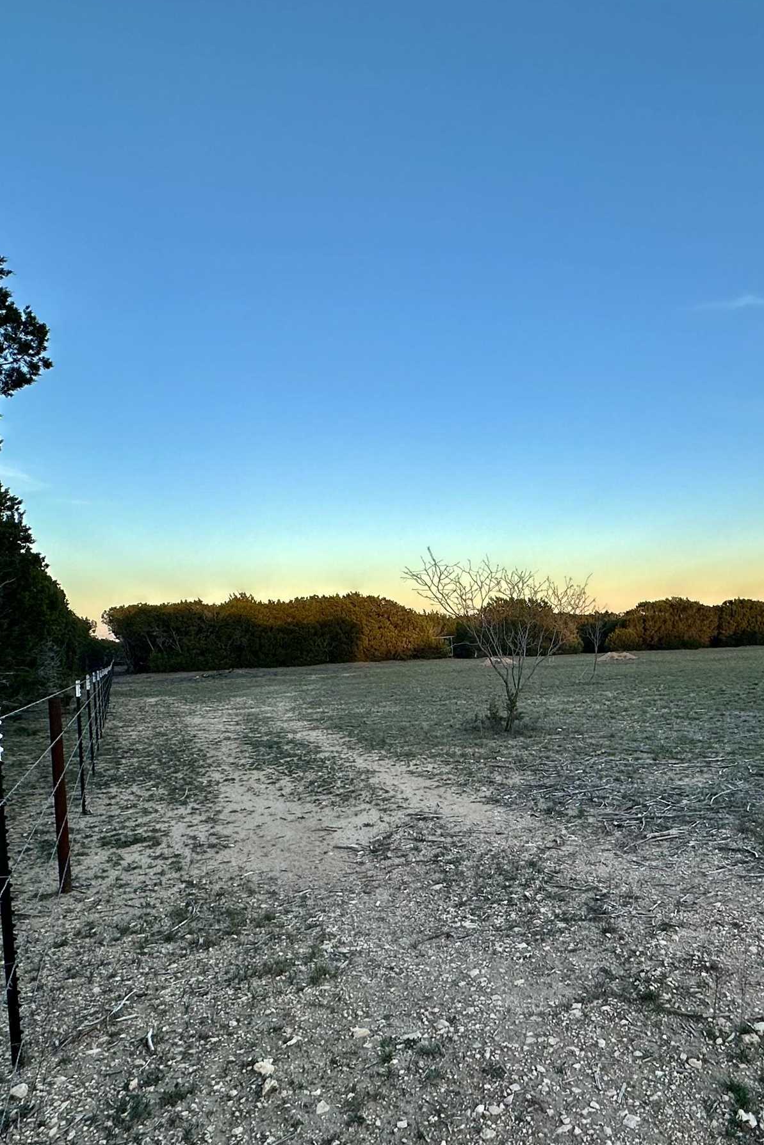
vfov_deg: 71.1
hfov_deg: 50.3
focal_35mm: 25
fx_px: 796
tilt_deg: -2.2
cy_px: 658
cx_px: 512
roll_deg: +0.9
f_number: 2.2
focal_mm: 2.22
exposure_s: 1/394
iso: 40
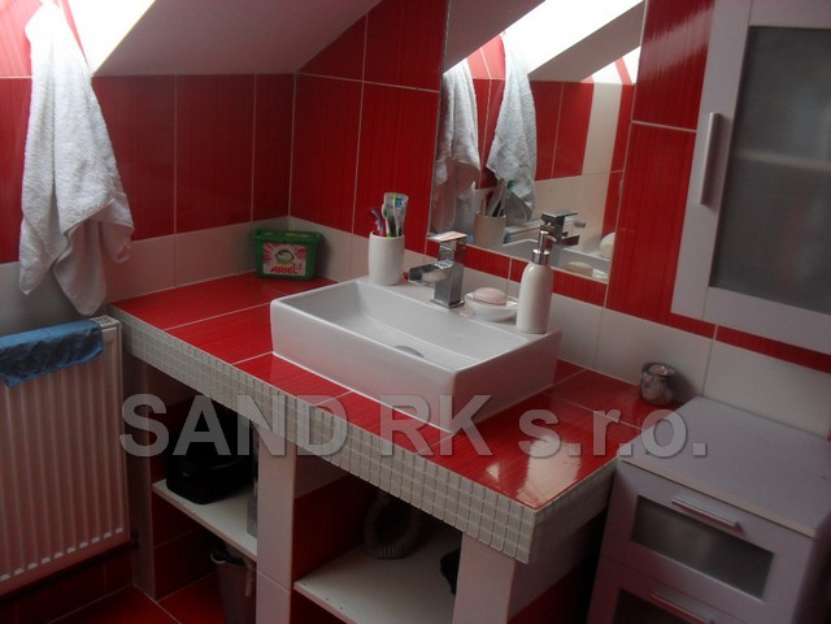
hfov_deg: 52.6
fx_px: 840
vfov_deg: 40.7
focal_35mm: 35
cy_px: 312
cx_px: 416
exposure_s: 1/45
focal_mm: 6.3
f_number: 3.2
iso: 120
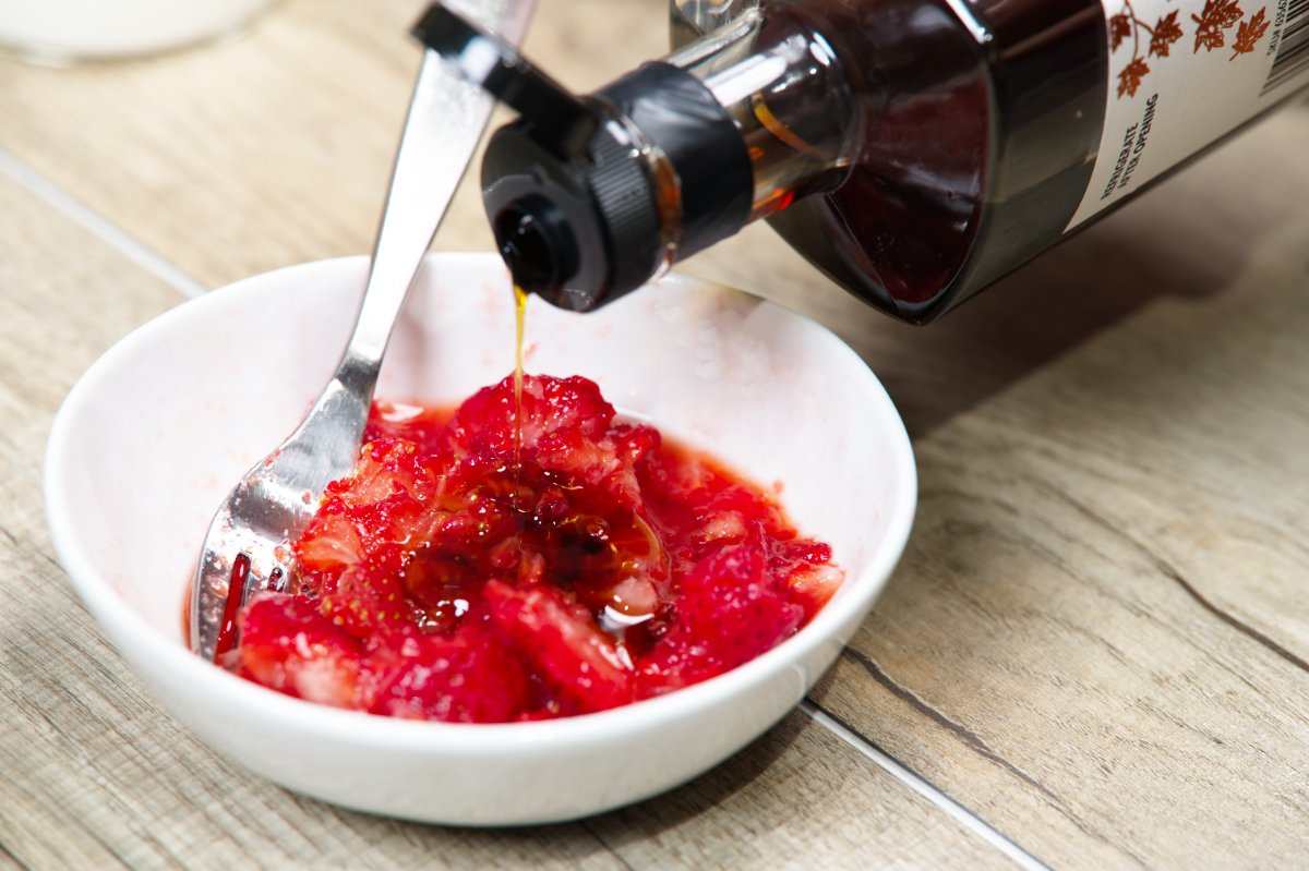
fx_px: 3816
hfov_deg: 19.5
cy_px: 436
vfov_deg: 13.0
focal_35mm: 105
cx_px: 654
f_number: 5.6
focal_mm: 105
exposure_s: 1/40
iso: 200
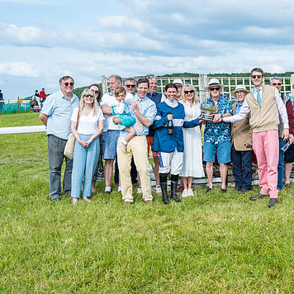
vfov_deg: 36.1
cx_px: 235
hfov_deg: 34.9
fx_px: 452
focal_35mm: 47
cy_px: 147
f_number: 4.5
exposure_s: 1/250
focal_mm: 31
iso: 50
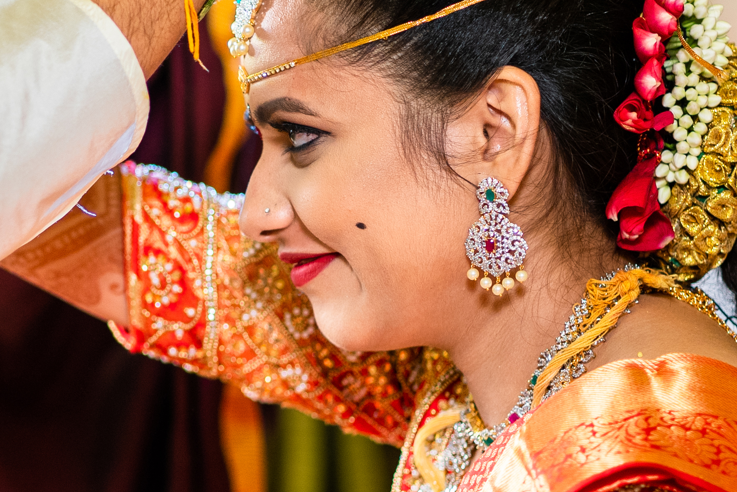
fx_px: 5773
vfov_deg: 4.9
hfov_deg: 7.3
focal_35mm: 282
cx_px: -35
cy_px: 188
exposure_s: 1/200
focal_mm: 85
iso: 500
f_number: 1.8
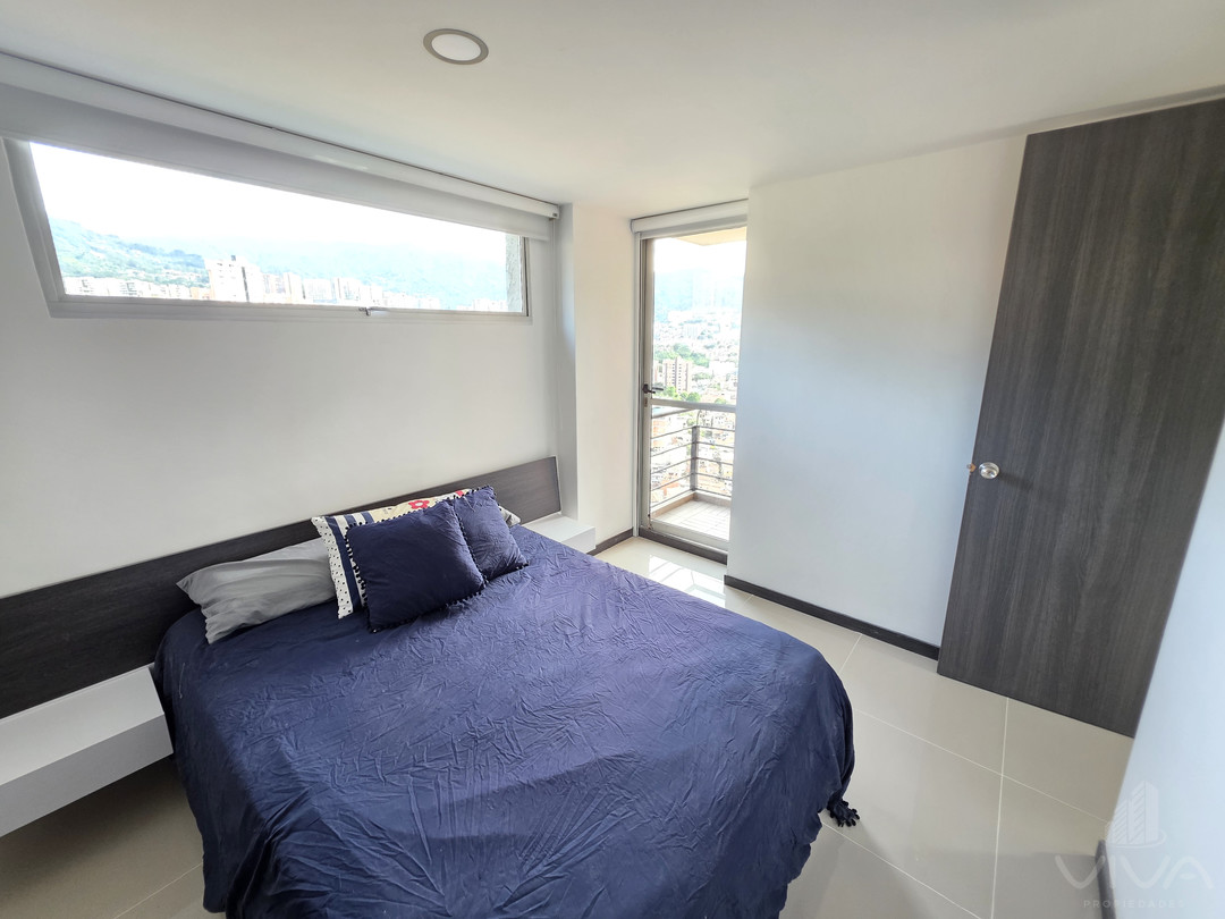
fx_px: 460
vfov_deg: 89.9
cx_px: 612
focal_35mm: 13
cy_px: 460
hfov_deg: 106.2
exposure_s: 1/60
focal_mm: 2.2
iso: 250
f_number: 1.9
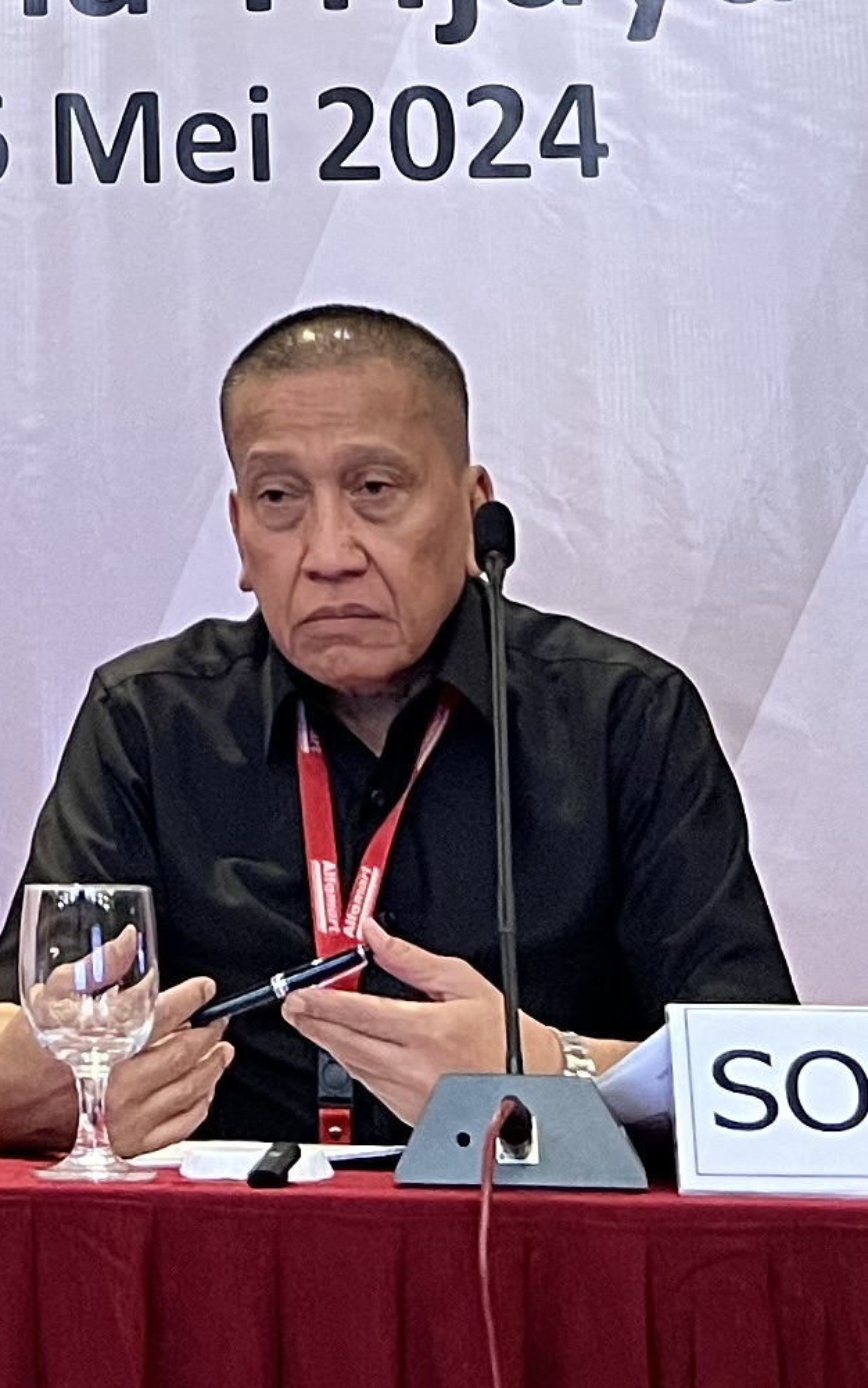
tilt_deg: +20.6
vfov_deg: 17.0
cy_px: -700
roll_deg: -0.1
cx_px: -241
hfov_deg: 11.5
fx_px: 4199
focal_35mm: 111
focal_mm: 5.7
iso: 250
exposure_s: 1/50
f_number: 1.5
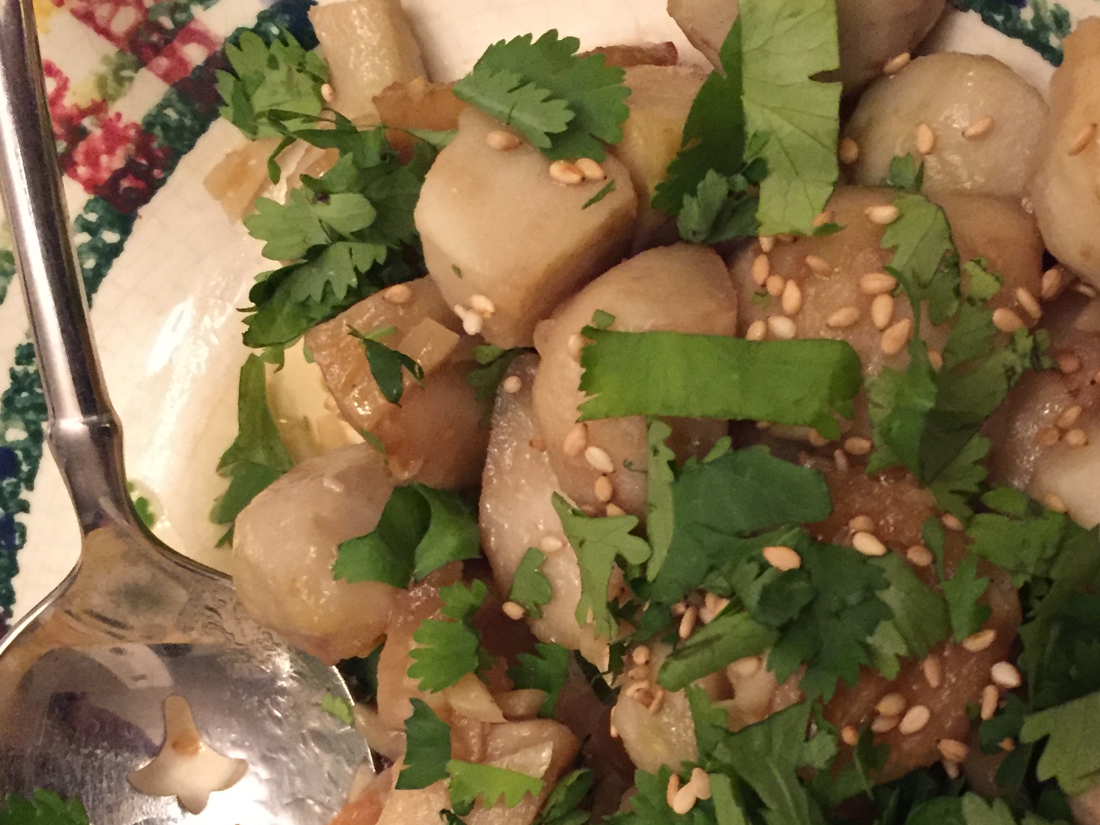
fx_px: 1716
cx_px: 690
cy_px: 657
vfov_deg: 26.5
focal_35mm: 54
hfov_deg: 35.3
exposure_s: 1/15
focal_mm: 4.15
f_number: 2.2
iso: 320
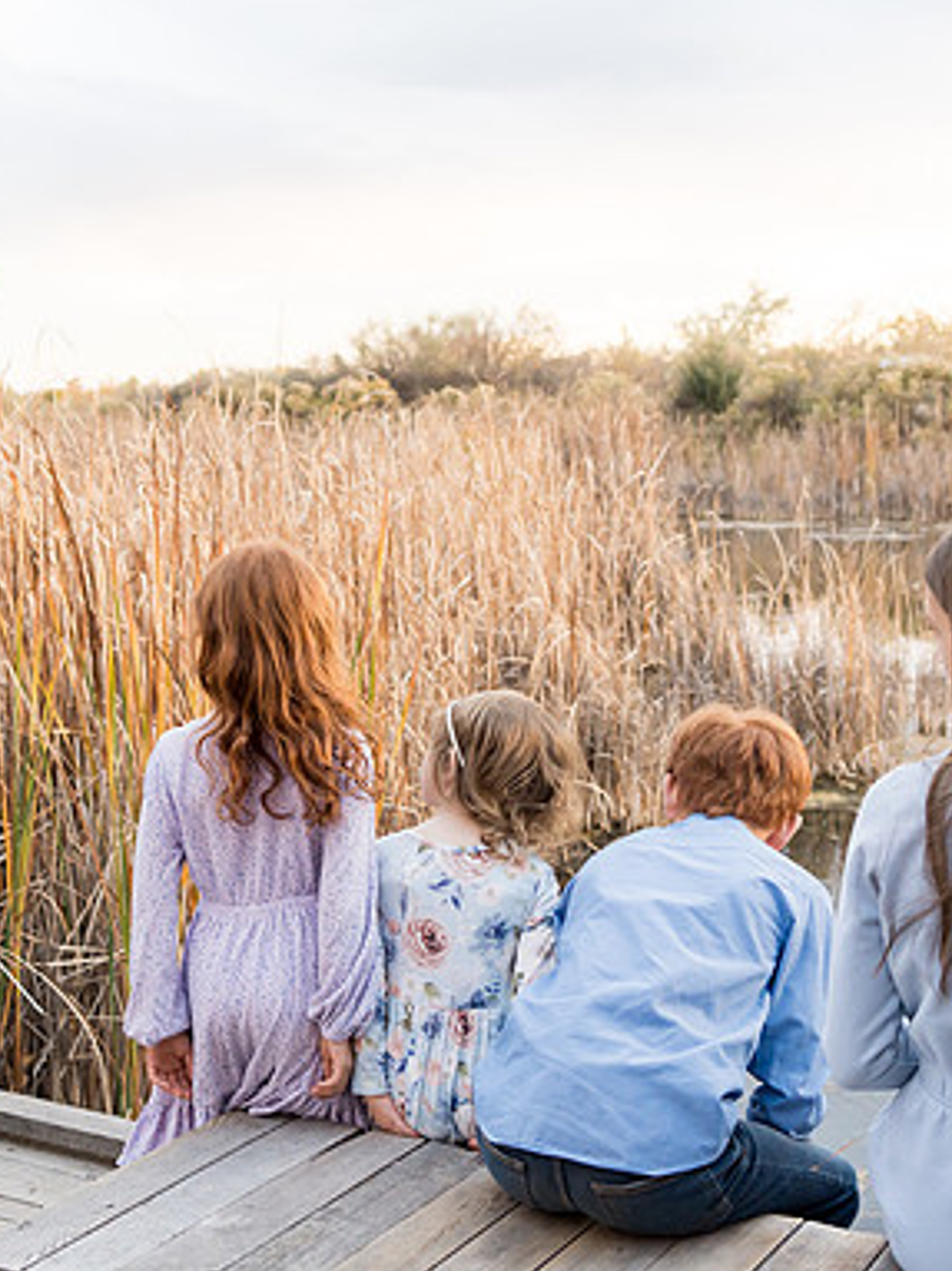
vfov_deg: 37.5
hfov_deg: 28.3
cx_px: 275
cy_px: 639
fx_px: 1871
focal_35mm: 51
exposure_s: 1/250
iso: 1250
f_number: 3.5
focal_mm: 35
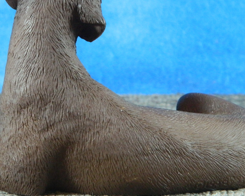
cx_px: 88
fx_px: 1066
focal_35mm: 147
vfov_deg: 10.5
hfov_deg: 13.1
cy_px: 79
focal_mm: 15.1
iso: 400
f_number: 4.2
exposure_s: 1/15
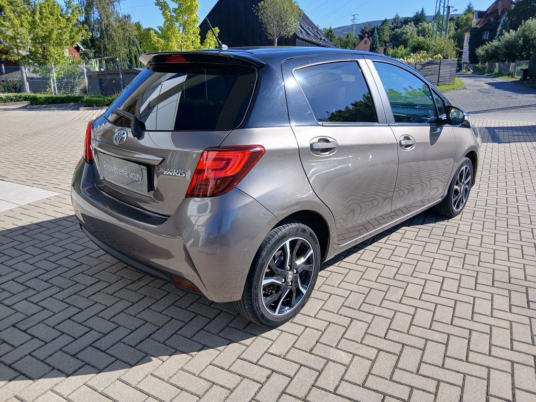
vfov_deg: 53.1
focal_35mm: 26
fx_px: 403
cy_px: 201
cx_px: 268
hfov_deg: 67.3
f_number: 1.8
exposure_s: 1/318
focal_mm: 3.98
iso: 20
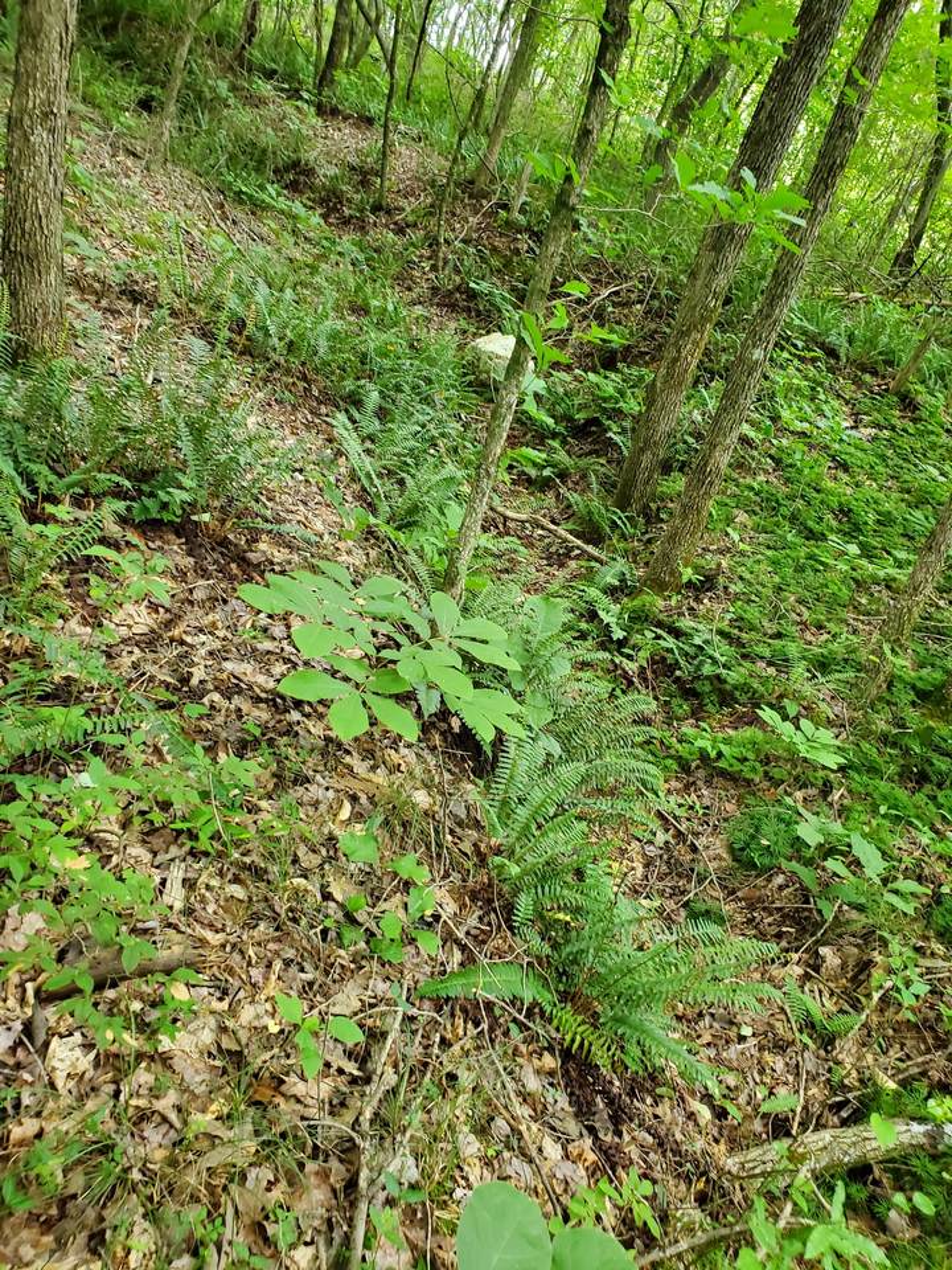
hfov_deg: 53.1
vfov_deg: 67.3
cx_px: 476
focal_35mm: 26
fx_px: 953
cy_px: 635
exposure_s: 1/40
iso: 320
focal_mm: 4.3
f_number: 2.4
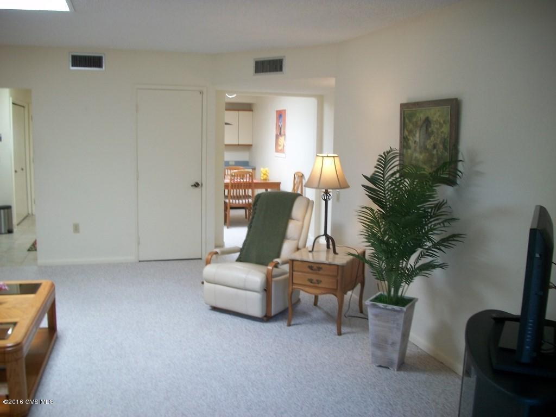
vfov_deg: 44.2
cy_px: 208
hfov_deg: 56.8
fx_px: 514
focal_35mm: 32
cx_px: 278
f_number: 2.9
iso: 80
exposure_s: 1/30
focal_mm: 5.7
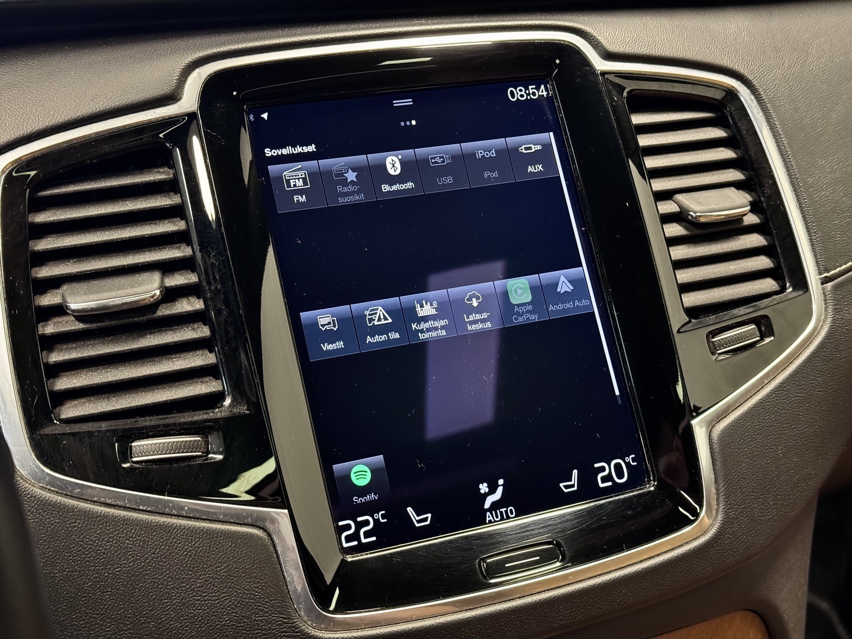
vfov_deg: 30.3
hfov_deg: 39.7
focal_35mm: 48
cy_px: 320
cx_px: 426
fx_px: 1181
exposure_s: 1/25
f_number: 1.78
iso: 500
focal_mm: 6.76
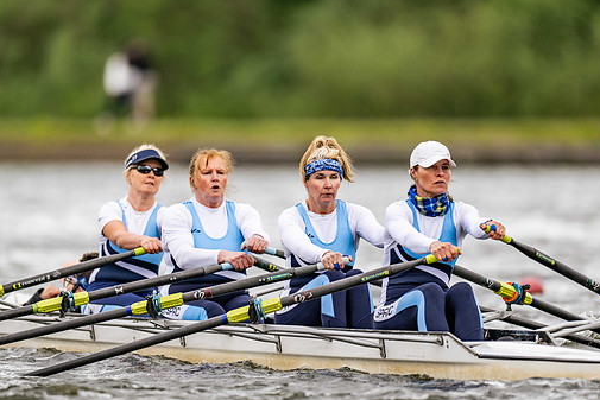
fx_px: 11486
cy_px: 227
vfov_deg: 2.0
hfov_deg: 3.0
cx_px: 305
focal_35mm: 689
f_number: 4
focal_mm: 600
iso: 640
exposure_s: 1/2500
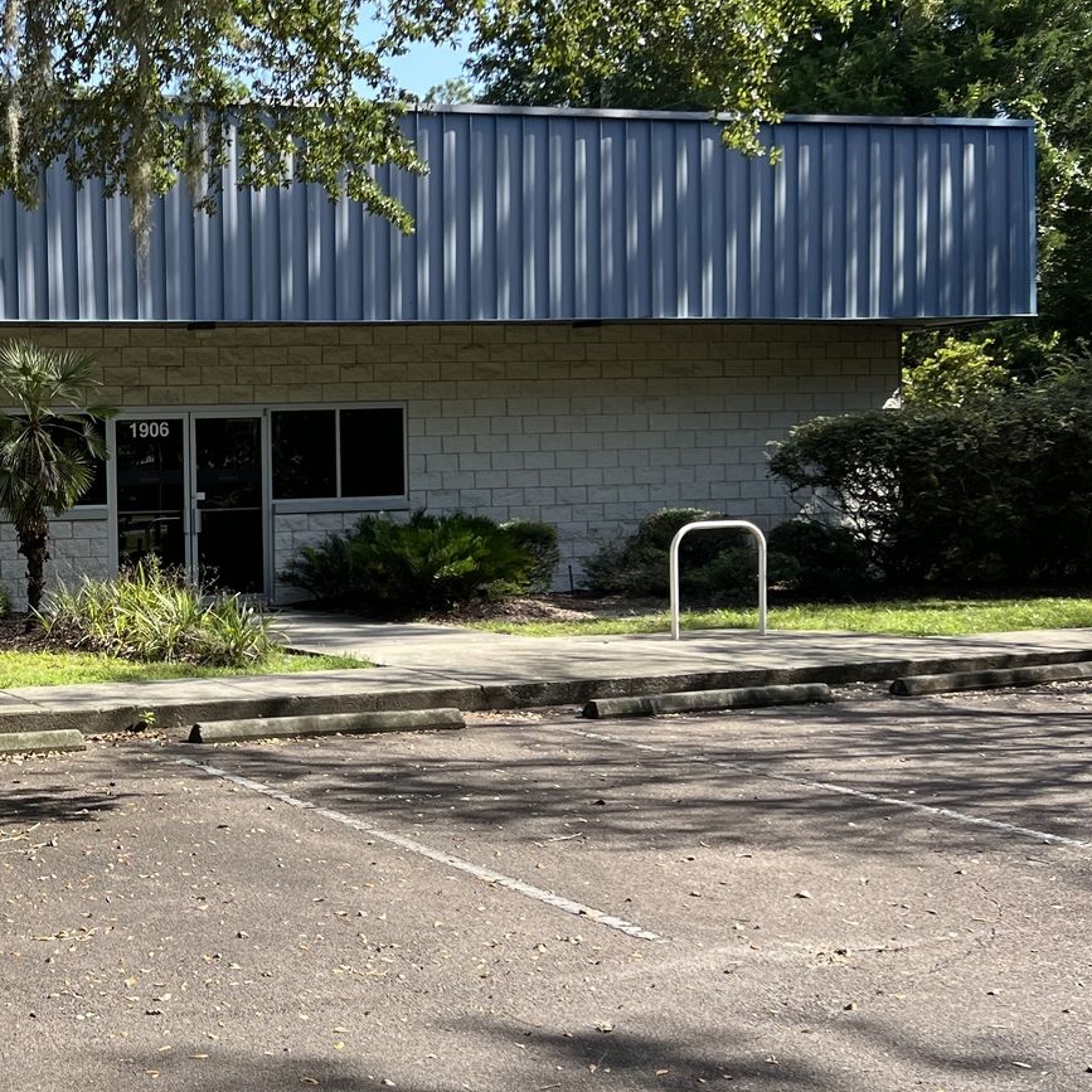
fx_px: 1892
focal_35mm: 53
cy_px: 586
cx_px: -11
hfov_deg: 29.9
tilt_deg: -3.2
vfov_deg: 32.2
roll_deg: +1.7
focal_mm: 5.7
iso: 50
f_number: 1.5
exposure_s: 1/1124
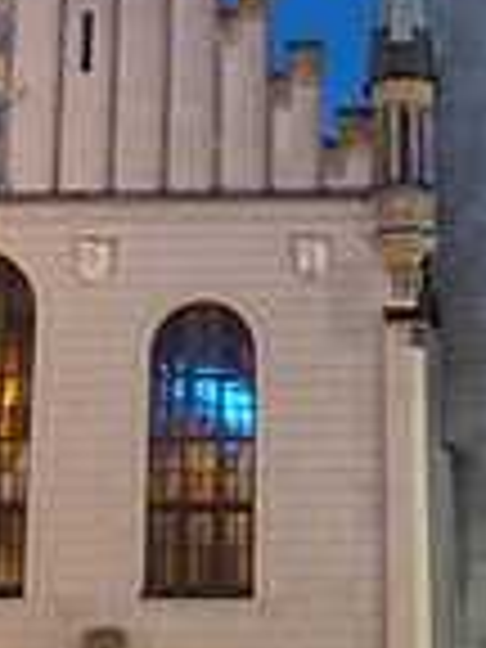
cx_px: 277
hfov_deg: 13.6
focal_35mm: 109
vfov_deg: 17.6
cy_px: 9
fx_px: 2040
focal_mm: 5.7
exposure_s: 1/5
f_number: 3.5
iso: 800
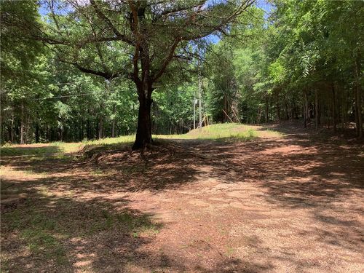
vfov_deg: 45.4
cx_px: 182
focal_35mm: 31
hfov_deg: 58.4
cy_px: 136
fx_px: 326
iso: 25
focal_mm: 3.3
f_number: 2.4
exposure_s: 1/274
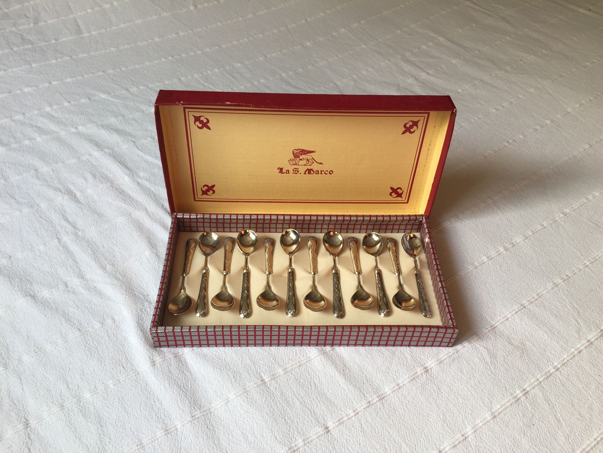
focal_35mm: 29
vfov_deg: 48.2
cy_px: 226
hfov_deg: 61.7
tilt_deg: -49.0
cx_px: 302
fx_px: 505
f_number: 2.2
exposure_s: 1/50
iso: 32
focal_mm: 4.15
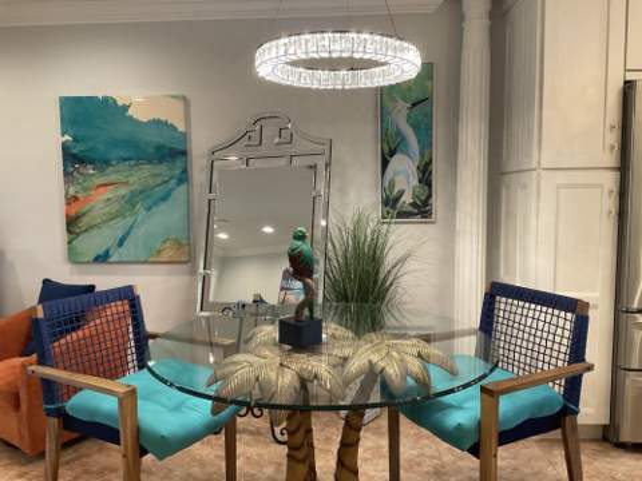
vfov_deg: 48.2
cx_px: 321
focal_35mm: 29
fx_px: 538
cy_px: 240
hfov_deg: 61.7
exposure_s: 1/60
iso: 125
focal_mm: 3
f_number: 1.8
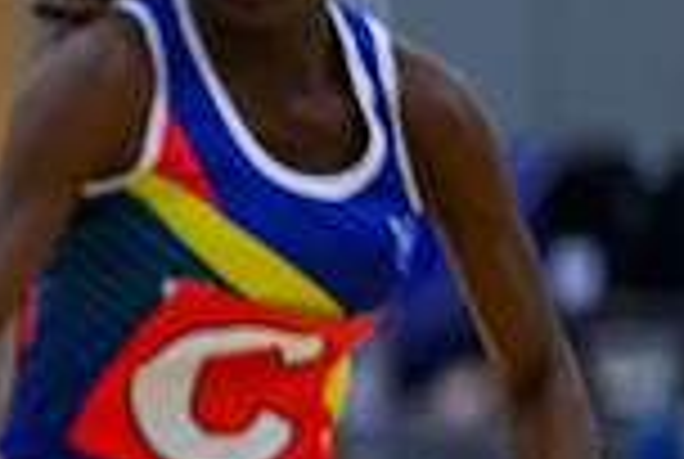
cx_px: -504
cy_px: 404
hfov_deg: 2.8
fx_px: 13954
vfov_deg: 1.9
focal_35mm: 733
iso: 4000
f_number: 2.8
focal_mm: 165
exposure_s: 1/1000
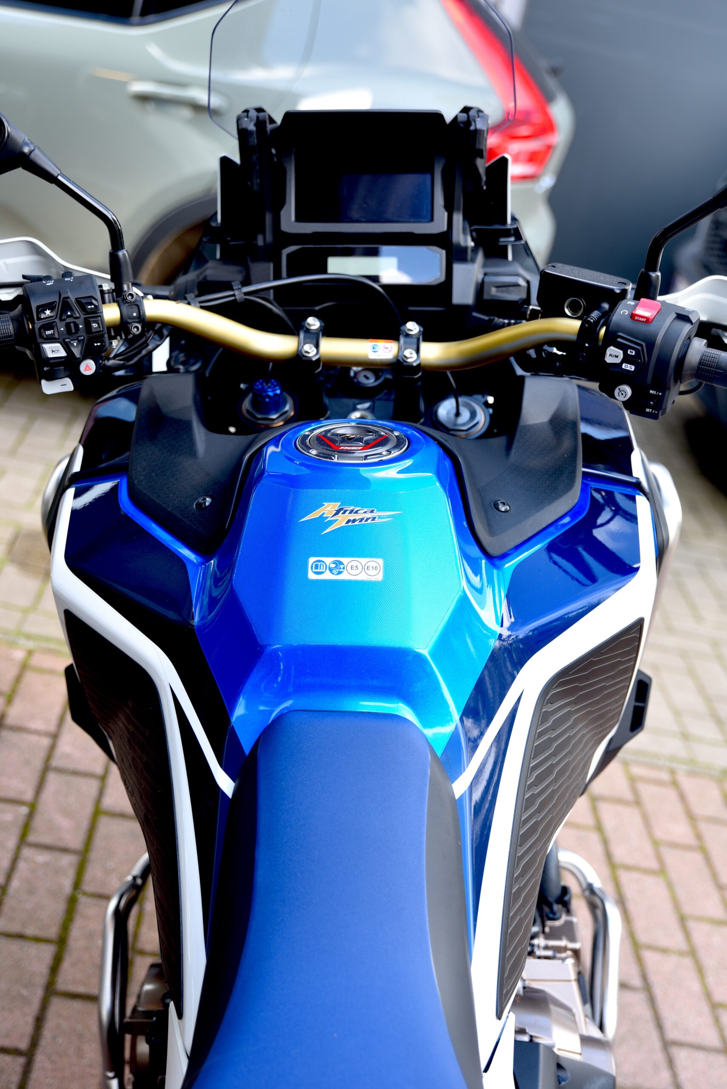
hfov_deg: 29.3
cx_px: 364
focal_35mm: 46
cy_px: 544
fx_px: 1392
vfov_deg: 42.7
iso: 100
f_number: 3.2
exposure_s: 1/60
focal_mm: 46
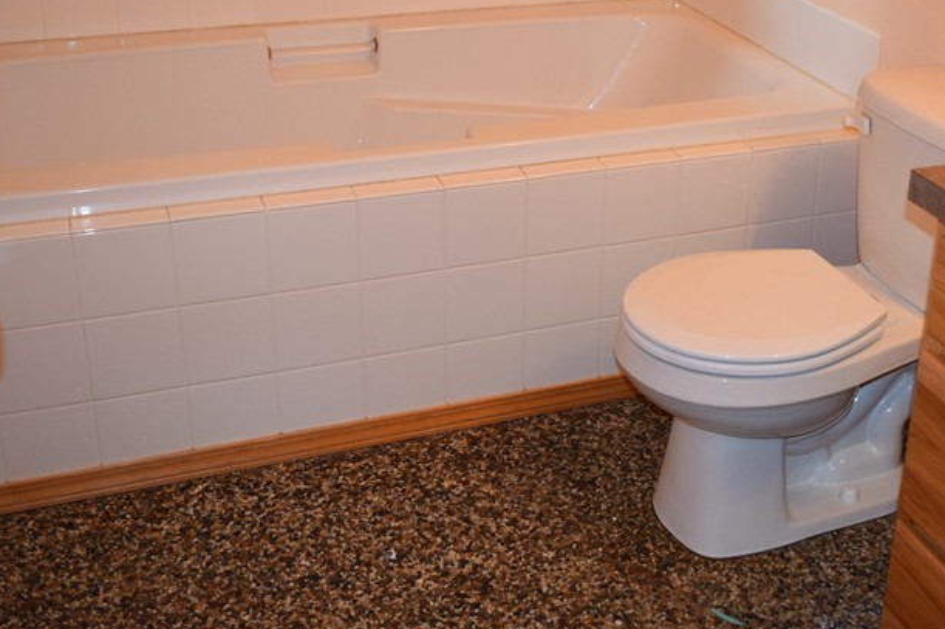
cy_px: 172
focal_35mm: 48
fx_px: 1260
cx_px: 653
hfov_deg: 40.5
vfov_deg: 27.7
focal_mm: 18
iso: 800
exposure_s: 1/60
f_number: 4
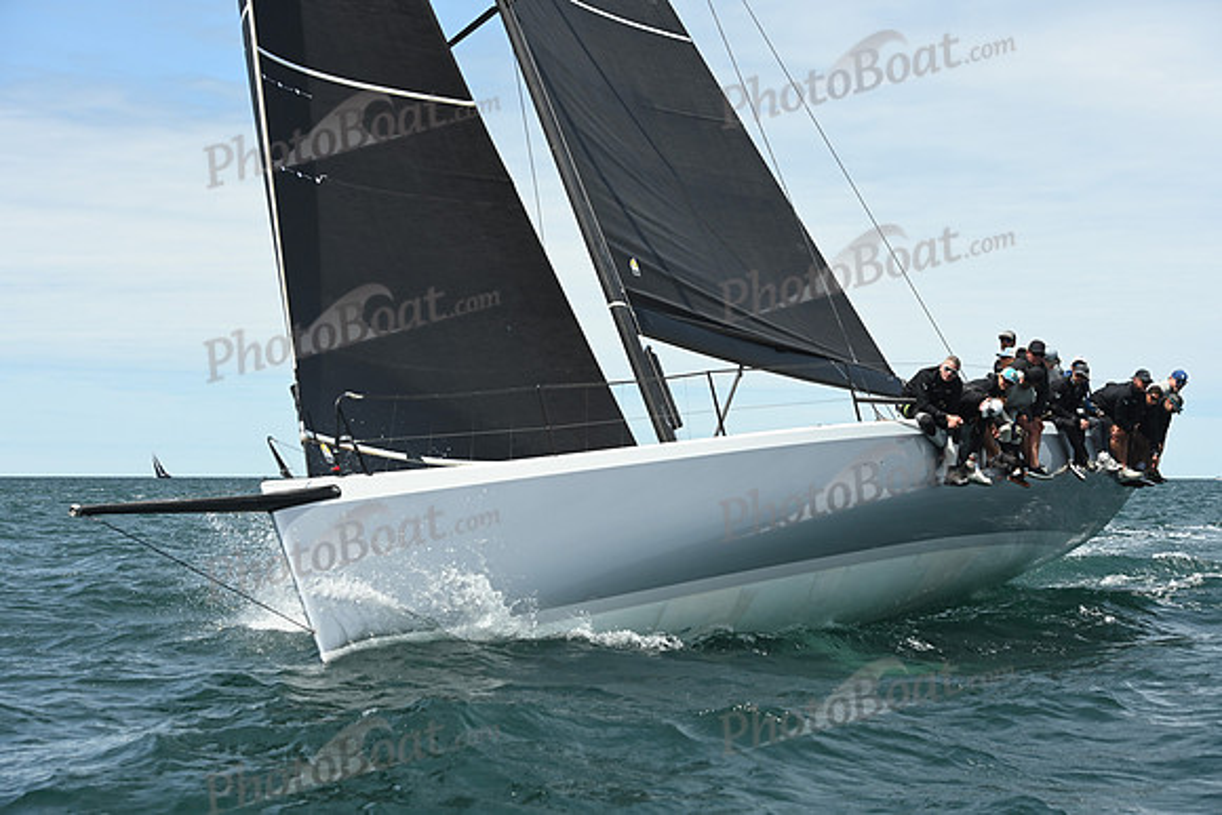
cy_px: 408
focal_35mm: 70
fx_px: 2377
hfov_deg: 28.8
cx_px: 611
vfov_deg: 19.5
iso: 320
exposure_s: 1/1000
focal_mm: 70
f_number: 7.1
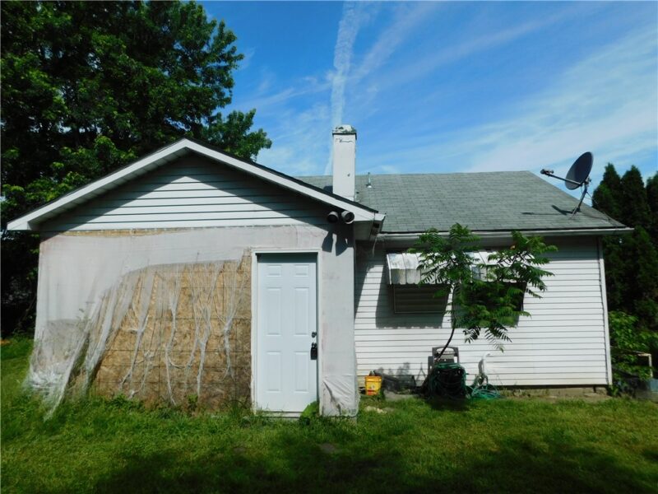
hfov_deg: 73.9
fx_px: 437
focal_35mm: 23
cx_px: 329
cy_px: 247
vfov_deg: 58.9
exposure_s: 1/640
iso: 125
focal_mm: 4
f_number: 6
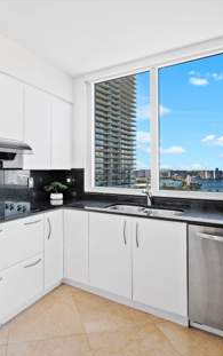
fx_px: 213
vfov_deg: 79.6
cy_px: 176
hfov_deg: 53.9
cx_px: 72
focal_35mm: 22
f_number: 2.8
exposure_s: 1/13
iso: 125
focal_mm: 14
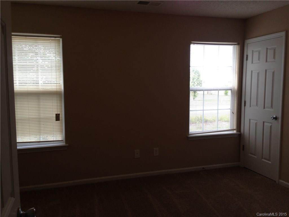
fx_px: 276
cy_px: 108
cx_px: 144
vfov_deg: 42.9
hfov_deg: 55.4
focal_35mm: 33
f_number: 2.4
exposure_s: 1/60
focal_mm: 4.12
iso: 50
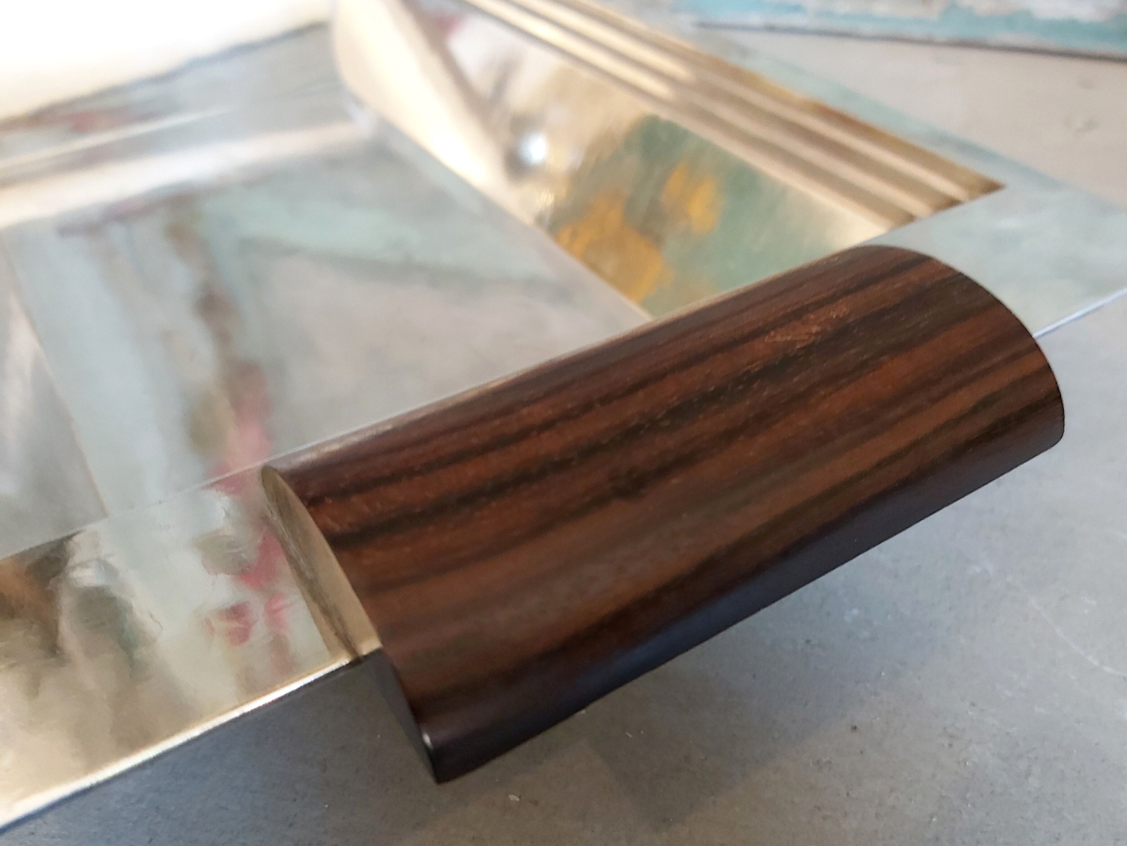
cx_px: 564
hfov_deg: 67.3
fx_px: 846
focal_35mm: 26
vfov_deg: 53.1
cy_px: 423
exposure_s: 1/25
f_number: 1.7
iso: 250
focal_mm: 3.92
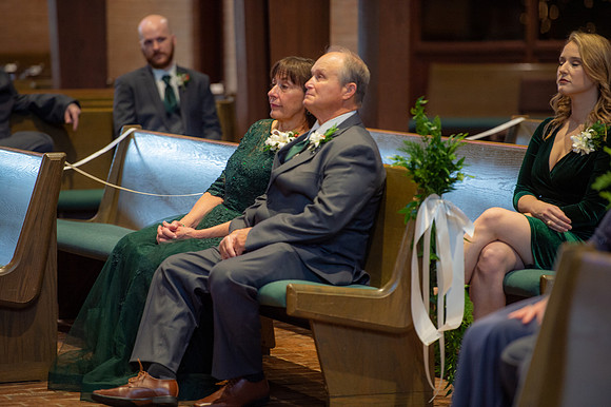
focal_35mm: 200
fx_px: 3392
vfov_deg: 6.9
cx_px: 306
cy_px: 204
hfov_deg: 10.3
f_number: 2.8
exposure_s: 1/100
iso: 1250
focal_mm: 200
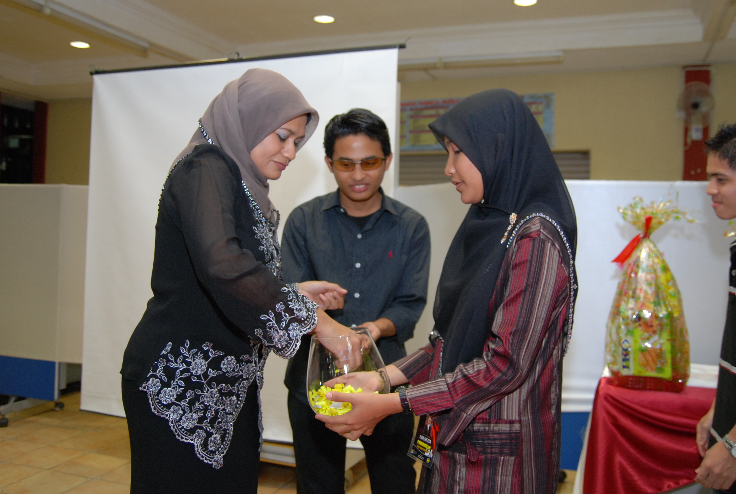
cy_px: 236
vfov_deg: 40.1
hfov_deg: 57.1
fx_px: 676
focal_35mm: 33
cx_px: 371
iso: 500
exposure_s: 1/60
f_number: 2.8
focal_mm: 20
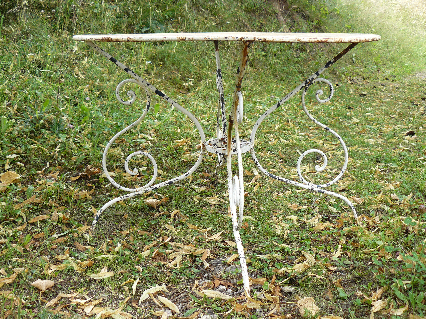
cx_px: 213
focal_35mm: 36
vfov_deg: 39.7
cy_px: 160
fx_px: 443
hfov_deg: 51.4
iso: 100
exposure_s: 1/80
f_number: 2.8
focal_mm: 6
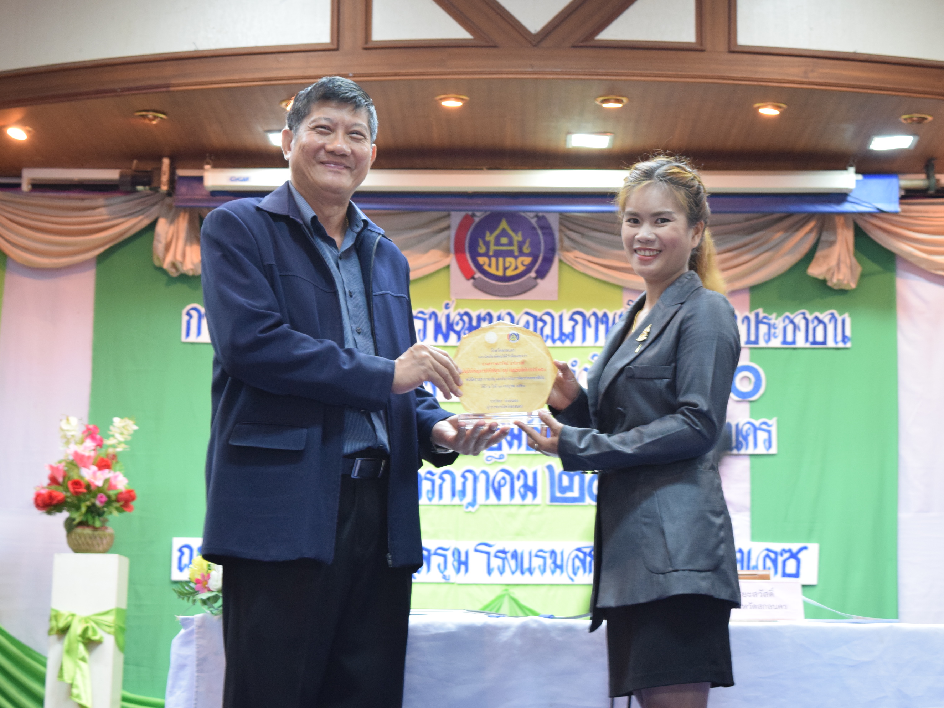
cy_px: 356
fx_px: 2045
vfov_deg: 19.6
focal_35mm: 75
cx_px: 519
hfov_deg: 26.0
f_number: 5.6
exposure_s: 1/13
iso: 1600
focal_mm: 46
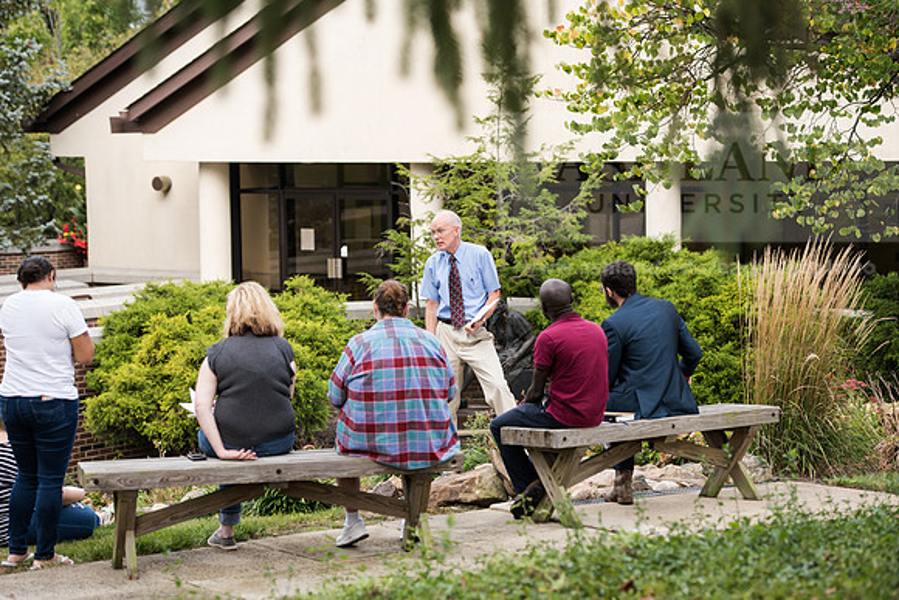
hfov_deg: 20.8
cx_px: 450
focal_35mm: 98
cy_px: 300
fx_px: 2448
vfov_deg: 14.0
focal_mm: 98
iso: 200
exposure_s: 1/400
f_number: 4
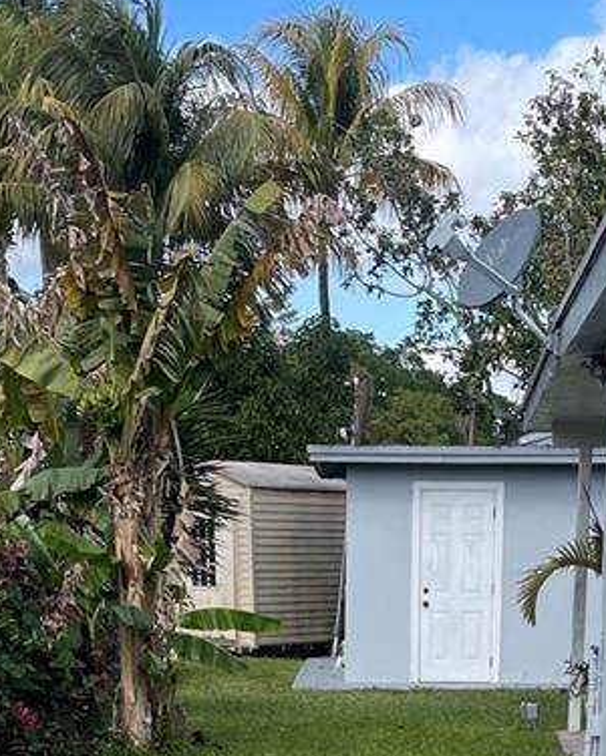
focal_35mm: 81
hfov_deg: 18.9
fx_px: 1815
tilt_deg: -14.8
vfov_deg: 20.2
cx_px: 411
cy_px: 1142
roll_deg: -0.4
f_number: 1.6
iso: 32
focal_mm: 4.2
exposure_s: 1/1553
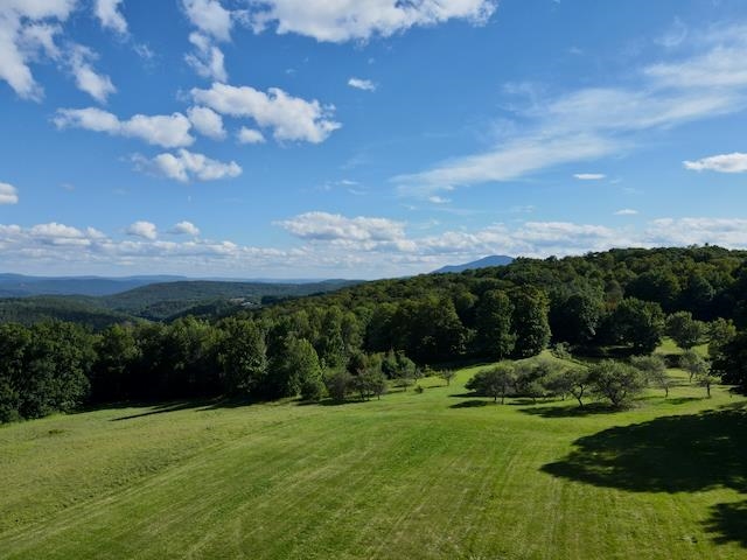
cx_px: 374
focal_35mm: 24
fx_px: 518
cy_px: 280
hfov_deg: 71.6
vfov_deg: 56.8
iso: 100
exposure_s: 1/1250
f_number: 2.8
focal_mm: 4.5
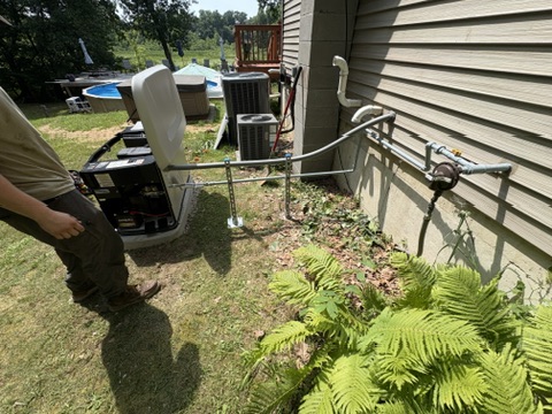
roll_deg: +0.8
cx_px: 276
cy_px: 207
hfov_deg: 102.1
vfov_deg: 85.7
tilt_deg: -33.8
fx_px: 223
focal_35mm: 14
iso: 40
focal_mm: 2.22
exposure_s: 1/821
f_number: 2.2
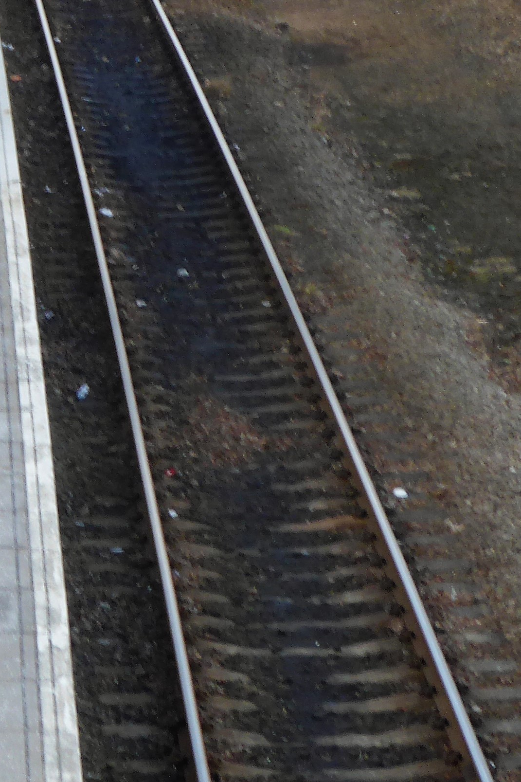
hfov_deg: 6.6
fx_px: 4473
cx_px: -93
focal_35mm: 206
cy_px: 159
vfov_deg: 10.0
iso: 100
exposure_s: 1/50
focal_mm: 11.7
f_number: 6.3
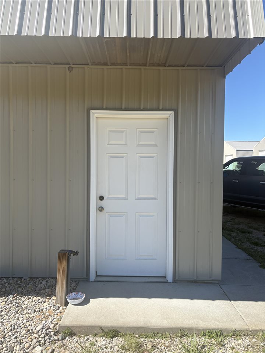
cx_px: 132
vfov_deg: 67.3
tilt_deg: -1.5
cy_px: 176
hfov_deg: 53.1
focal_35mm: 26
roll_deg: +0.0
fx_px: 265
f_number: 1.6
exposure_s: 1/2747
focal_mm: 5.96
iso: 50
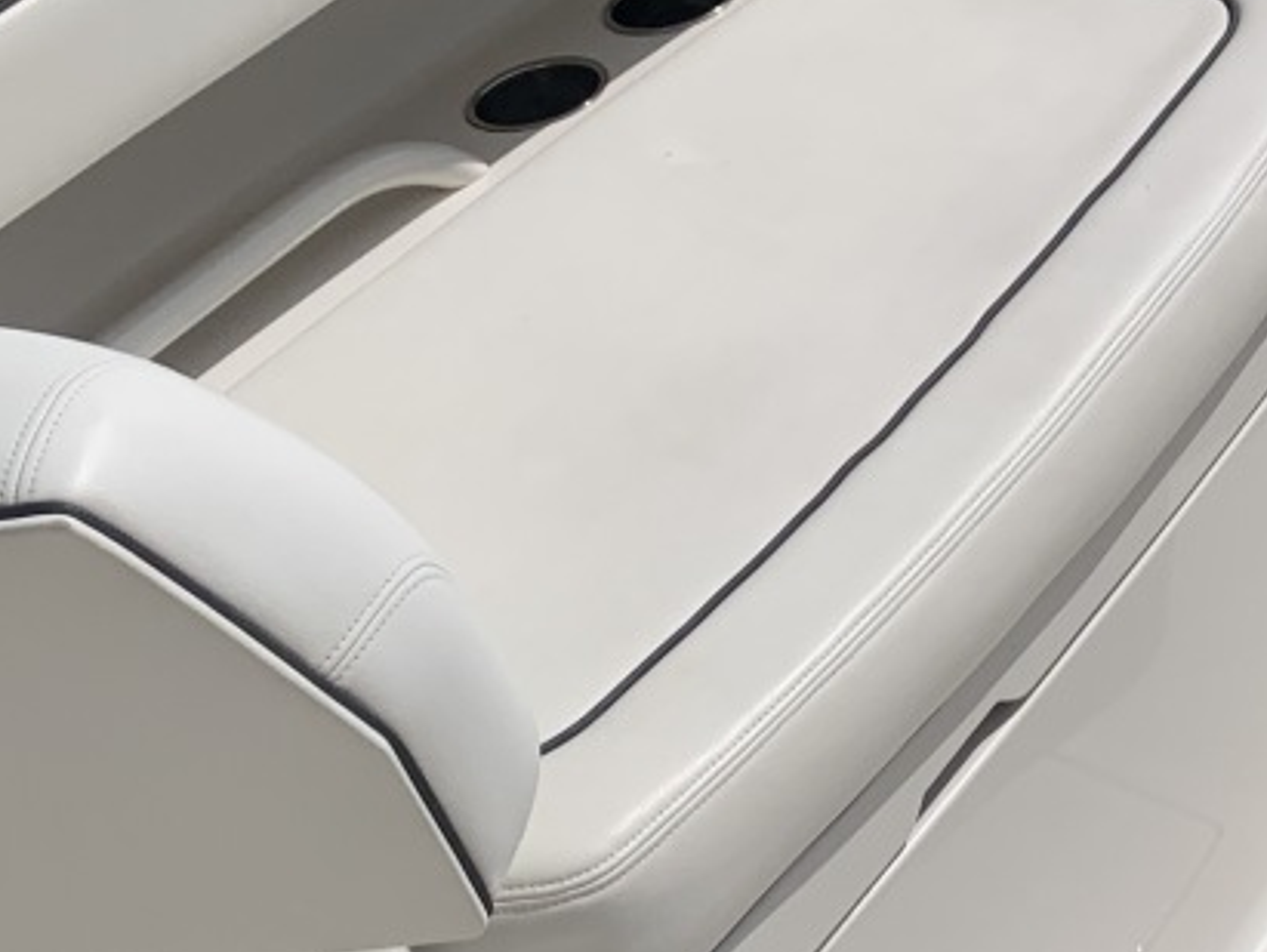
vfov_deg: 16.0
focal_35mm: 91
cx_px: 1520
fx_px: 3334
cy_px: 25
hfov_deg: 20.2
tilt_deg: -24.0
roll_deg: +6.3
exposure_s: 1/10526
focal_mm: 4.25
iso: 25
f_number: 1.8
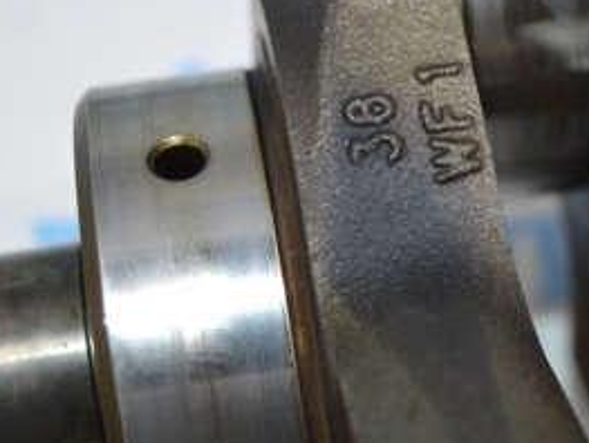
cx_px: 479
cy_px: 73
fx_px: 1670
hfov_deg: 19.8
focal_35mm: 98
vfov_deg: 15.0
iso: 400
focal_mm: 28
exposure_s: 1/60
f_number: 4.2
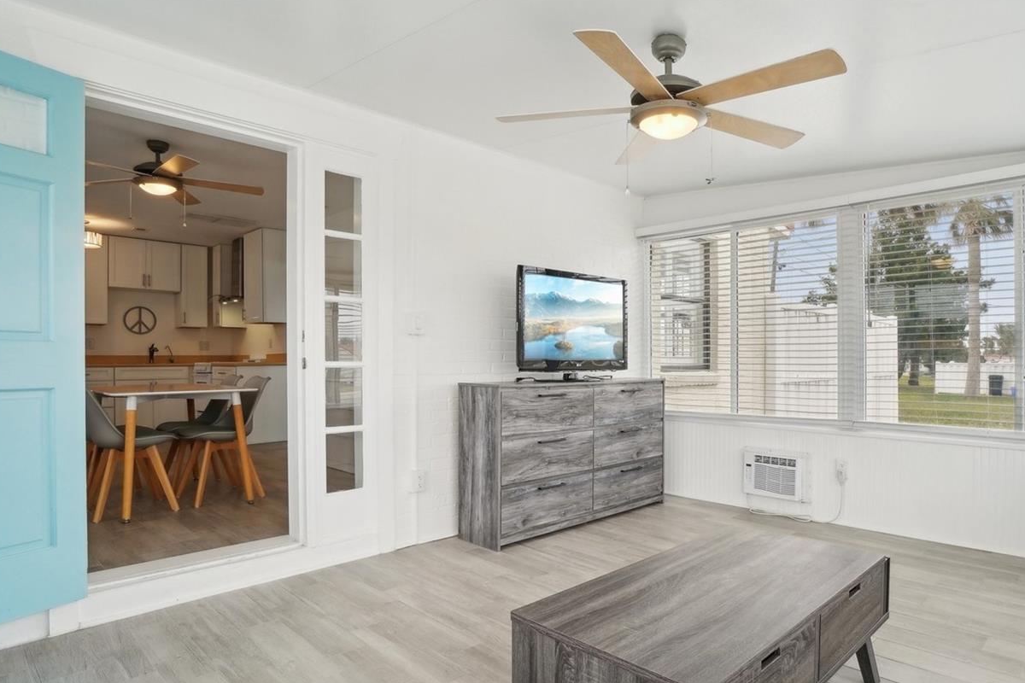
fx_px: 569
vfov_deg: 61.9
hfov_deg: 83.2
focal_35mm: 20
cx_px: 603
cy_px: 367
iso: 400
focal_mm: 10
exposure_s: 1/80
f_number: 8
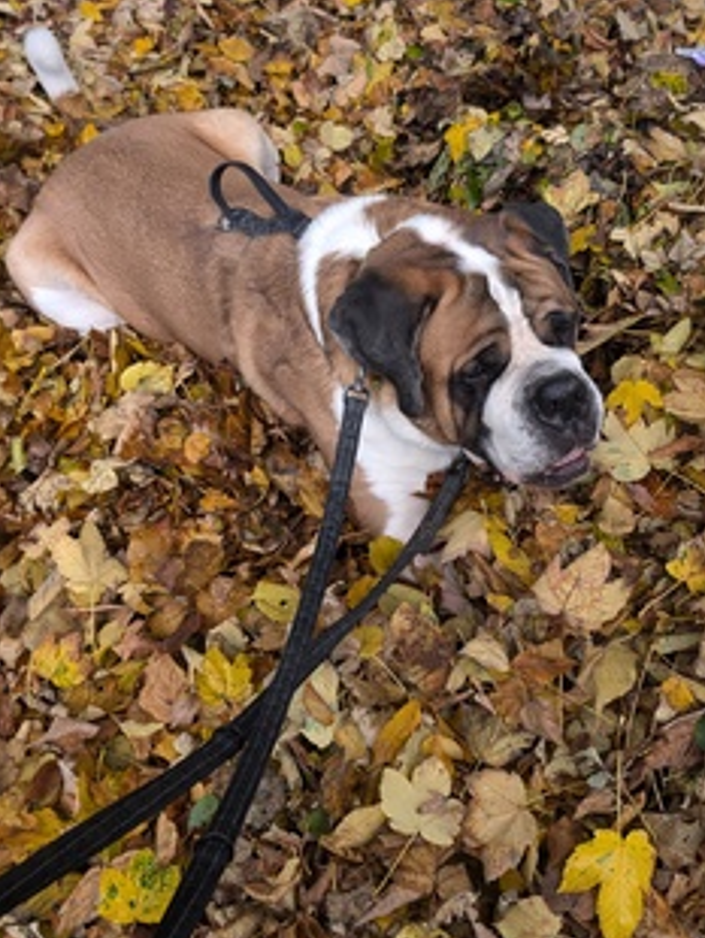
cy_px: 378
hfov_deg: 45.3
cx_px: 410
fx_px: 841
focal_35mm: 31
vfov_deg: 57.9
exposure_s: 1/699
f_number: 1.68
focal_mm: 6.9
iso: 170
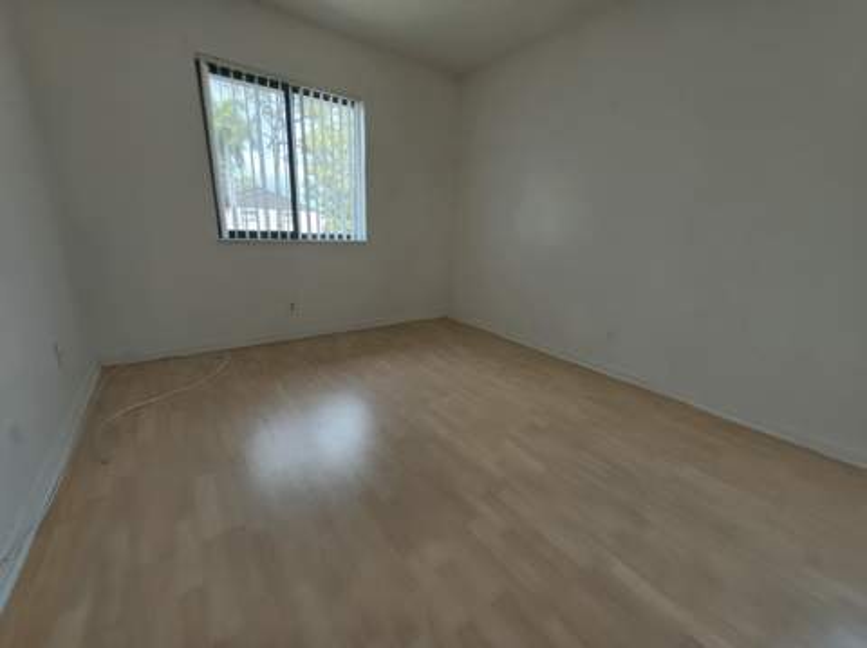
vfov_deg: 89.8
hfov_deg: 106.2
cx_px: 434
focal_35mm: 13
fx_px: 325
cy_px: 324
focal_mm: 2.2
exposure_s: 1/60
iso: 25
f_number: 1.9
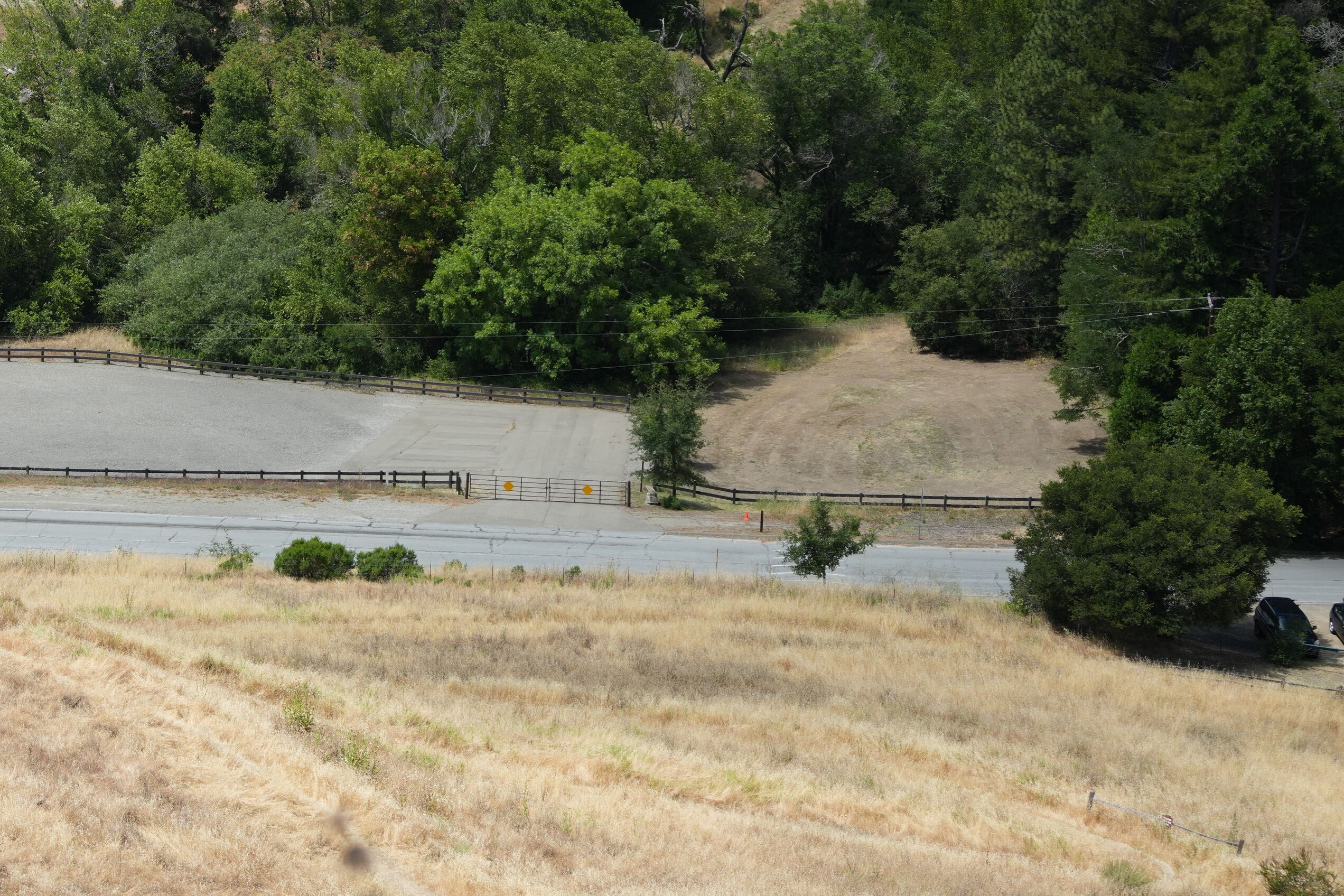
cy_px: 327
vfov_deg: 15.2
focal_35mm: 90
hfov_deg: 22.3
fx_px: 3360
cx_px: 237
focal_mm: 53
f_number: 4.5
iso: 250
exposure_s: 1/1250
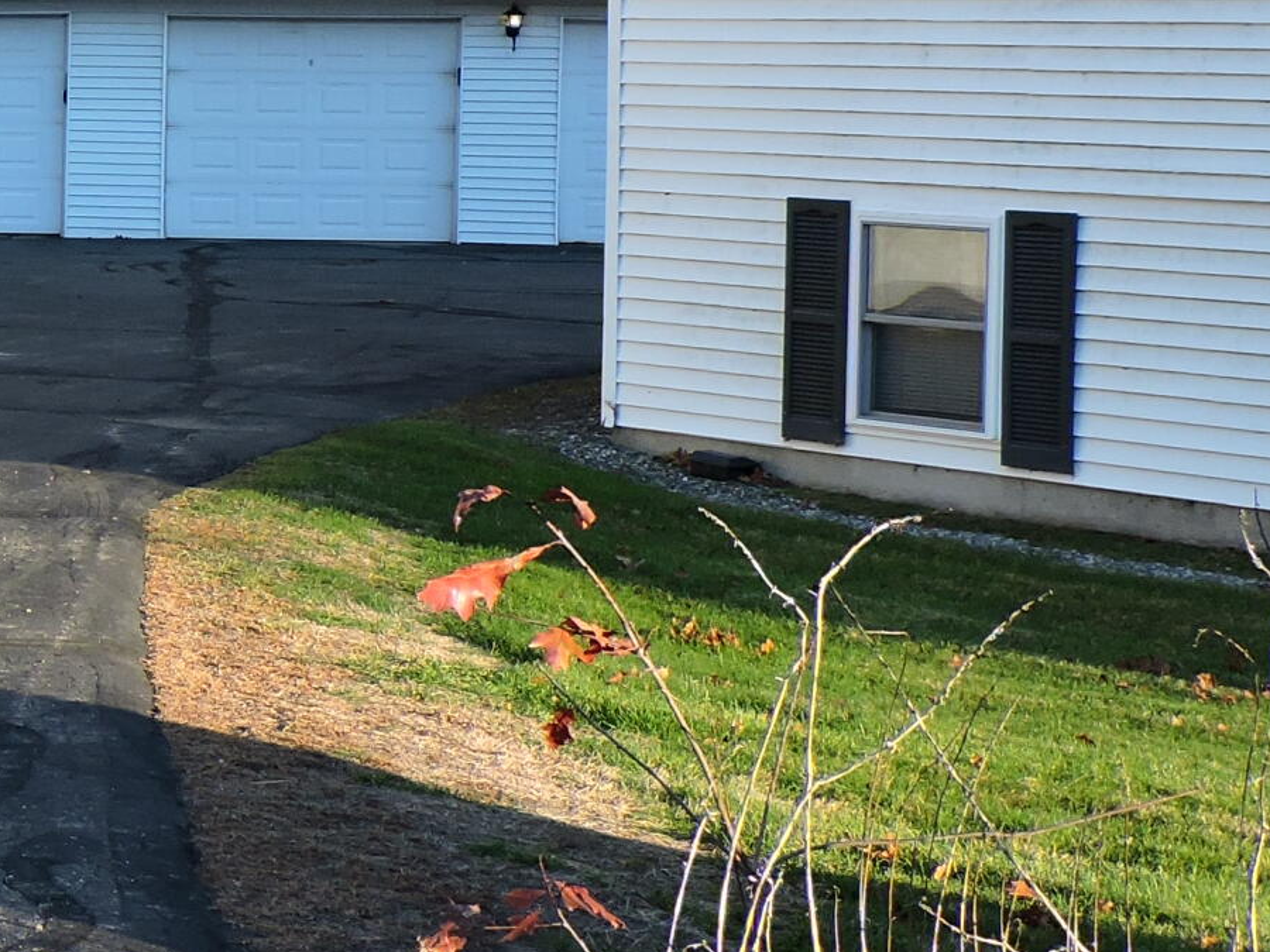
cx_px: -642
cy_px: 176
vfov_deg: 13.4
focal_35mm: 110
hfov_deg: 16.3
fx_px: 4036
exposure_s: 1/160
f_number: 3.2
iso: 100
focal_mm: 5.9
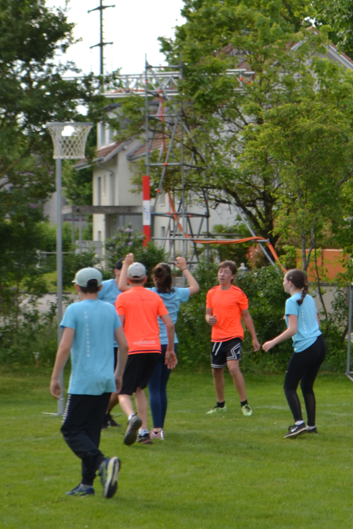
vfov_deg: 12.5
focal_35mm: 164
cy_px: 128
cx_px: 277
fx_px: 2411
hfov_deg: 8.4
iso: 100
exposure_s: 1/200
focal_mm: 55
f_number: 6.3
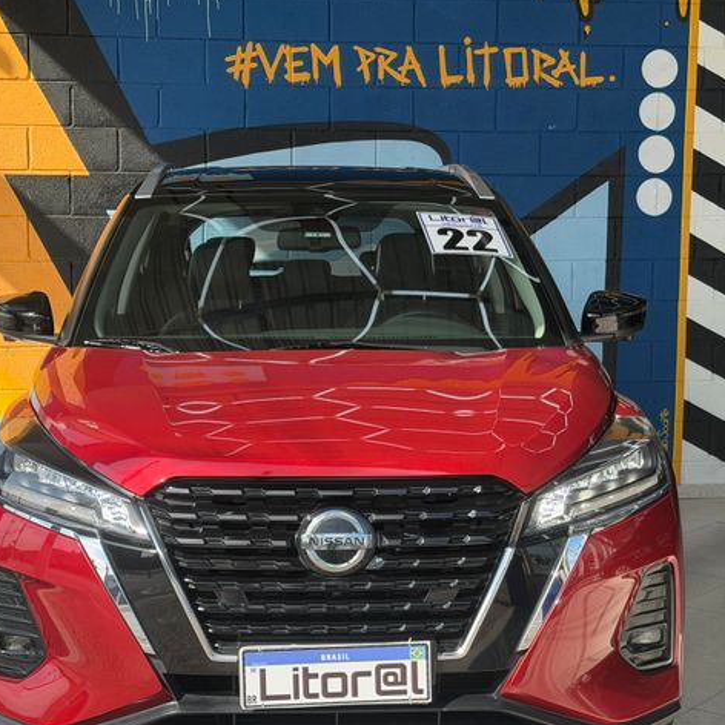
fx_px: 1635
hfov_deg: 25.0
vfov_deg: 25.0
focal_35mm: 69
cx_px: 335
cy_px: 435
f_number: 1.78
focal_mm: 6.76
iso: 80
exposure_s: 1/1883
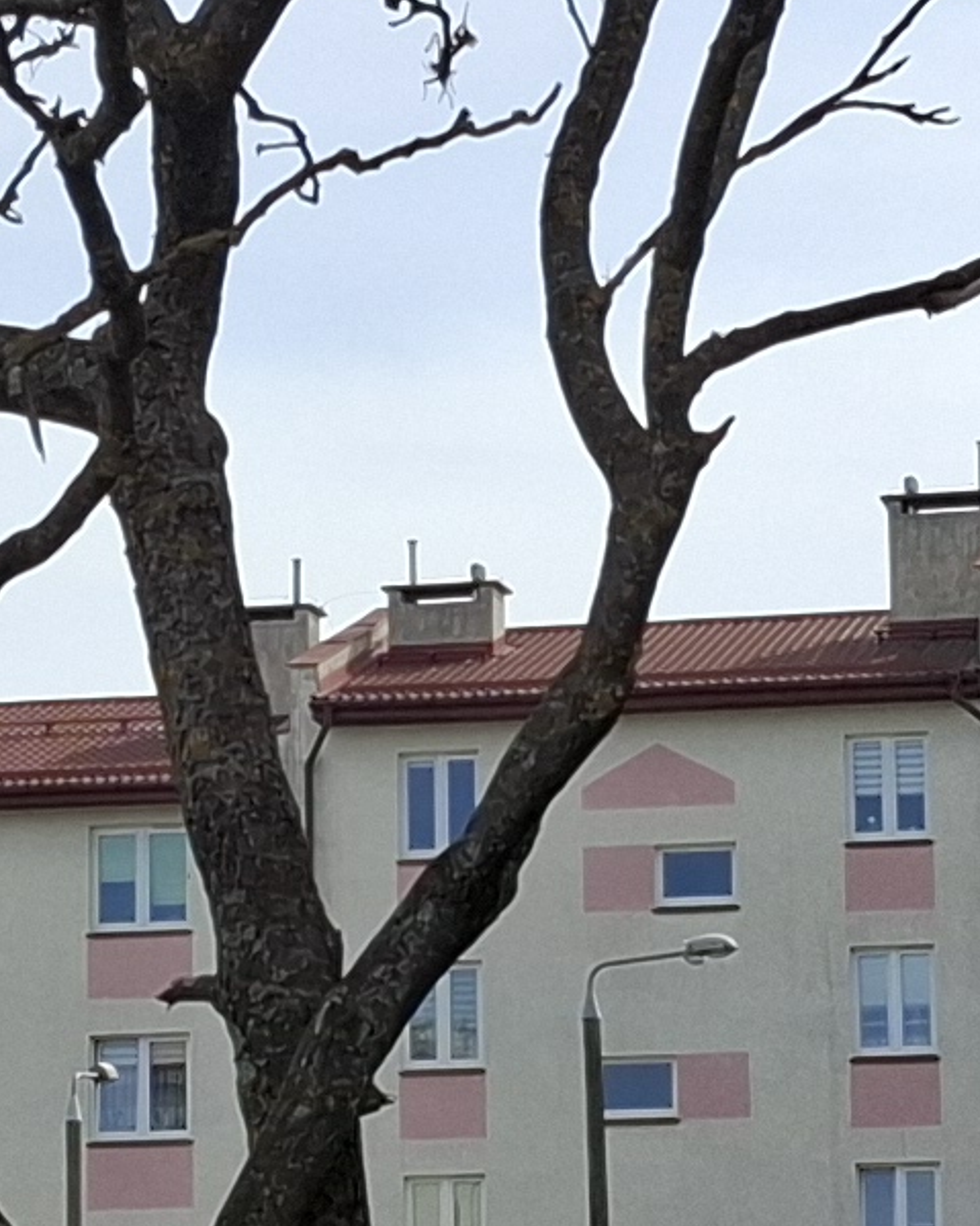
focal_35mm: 153
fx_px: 5548
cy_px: 821
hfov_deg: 10.1
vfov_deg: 12.6
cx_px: 309
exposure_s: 1/2577
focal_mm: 5.54
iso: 50
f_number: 1.8
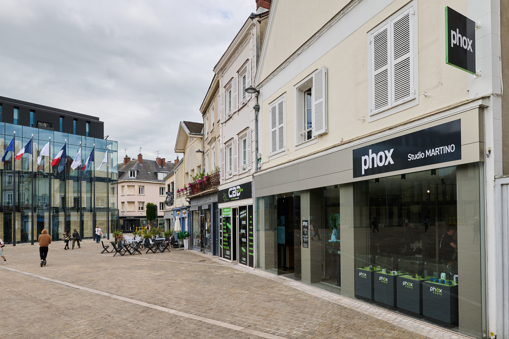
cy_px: 170
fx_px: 226
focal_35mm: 16
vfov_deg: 73.8
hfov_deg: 96.7
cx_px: 254
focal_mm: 16
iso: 100
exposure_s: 1/400
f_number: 8
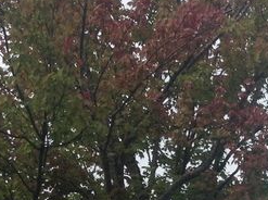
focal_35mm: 109
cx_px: 307
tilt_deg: +10.2
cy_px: 159
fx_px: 842
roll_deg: +0.1
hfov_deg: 17.4
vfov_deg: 13.5
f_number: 2.4
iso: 25
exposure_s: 1/965
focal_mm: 3.3
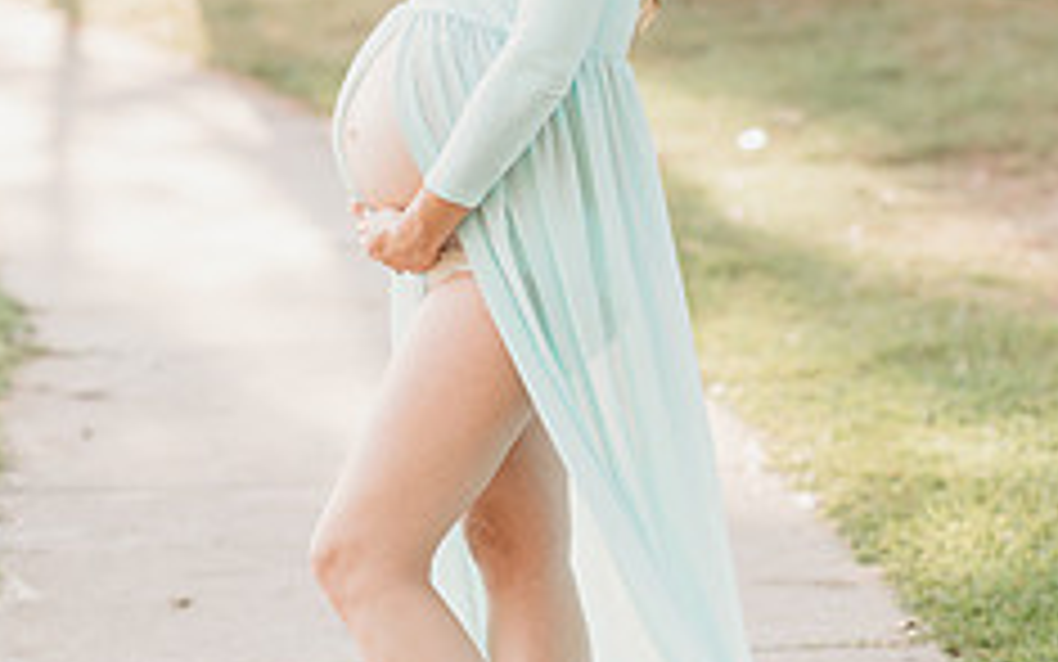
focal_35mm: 166
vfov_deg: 7.9
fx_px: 4788
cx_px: 590
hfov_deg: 12.6
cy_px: 158
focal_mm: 85
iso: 160
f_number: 2.5
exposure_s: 1/320
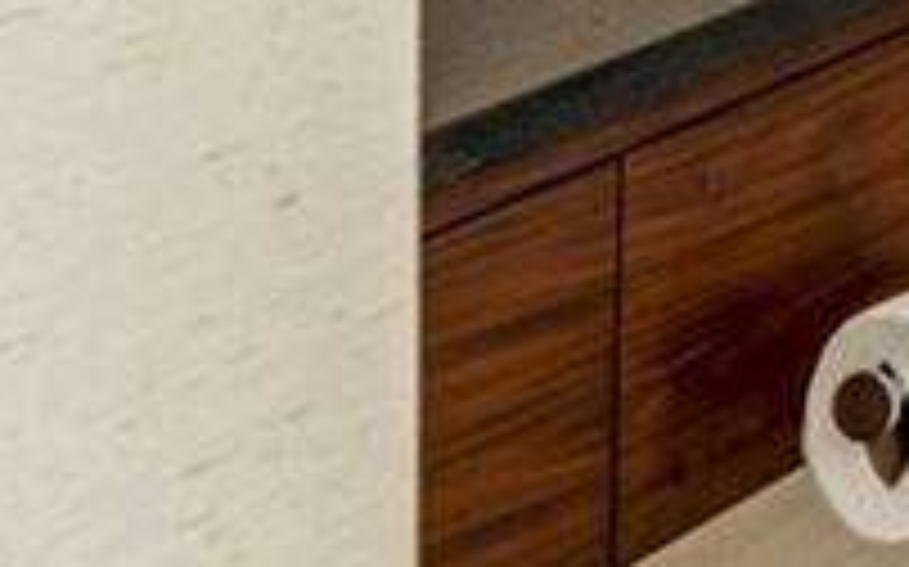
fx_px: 2798
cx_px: 2862
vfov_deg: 9.5
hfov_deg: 10.7
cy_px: -1017
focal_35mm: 113
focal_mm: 14
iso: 200
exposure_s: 1/5
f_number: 9
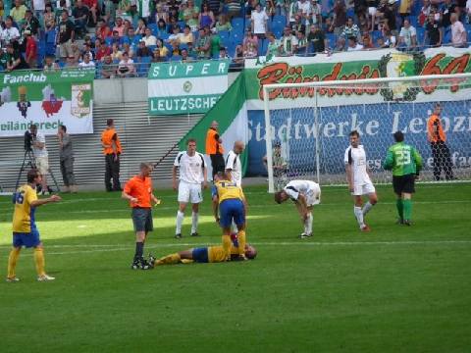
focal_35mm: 280
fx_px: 3810
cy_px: 176
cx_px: 236
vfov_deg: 5.3
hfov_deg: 7.1
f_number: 4.9
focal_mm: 47
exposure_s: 1/125
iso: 100
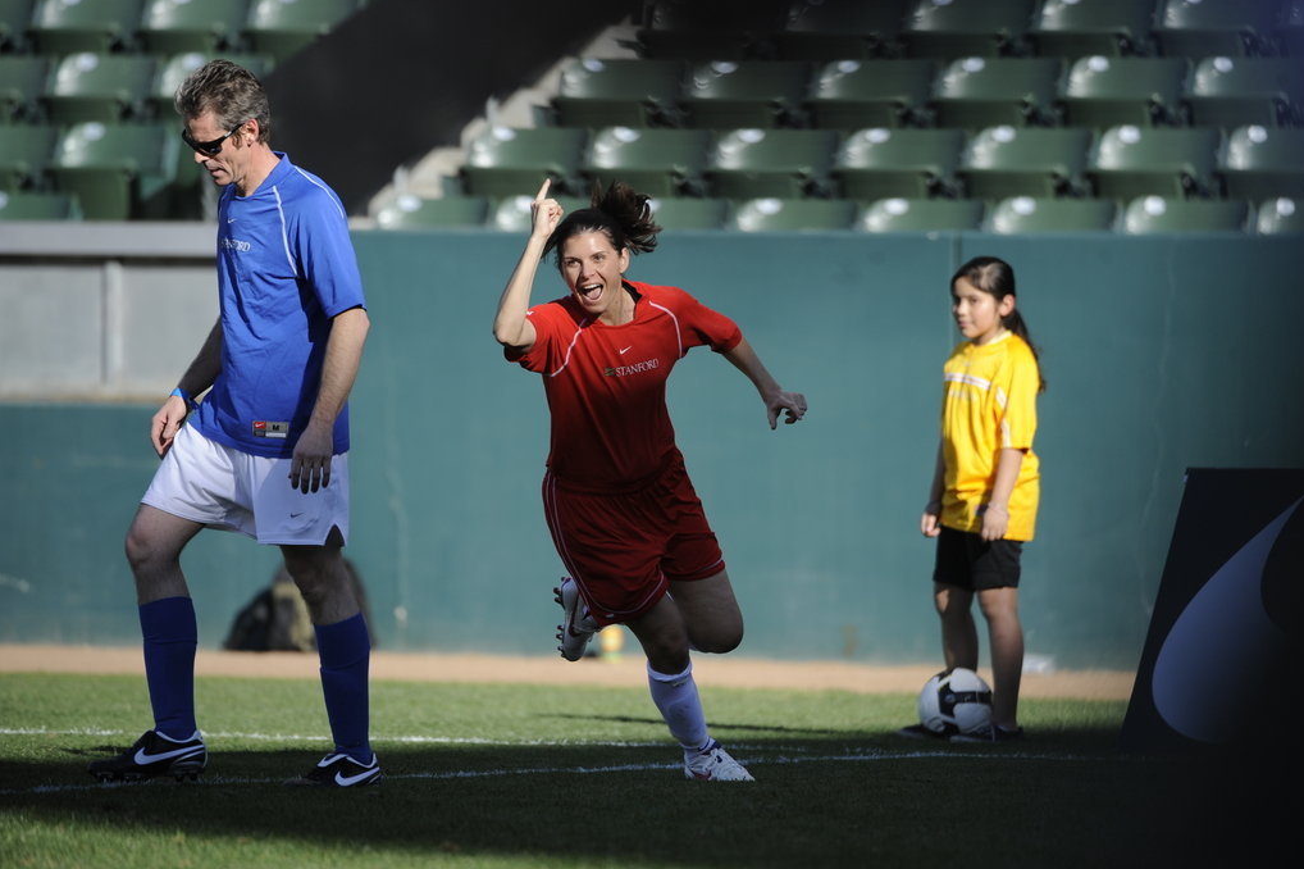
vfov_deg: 3.8
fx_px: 13107
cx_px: 655
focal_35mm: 362
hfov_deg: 5.7
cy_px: 434
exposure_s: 1/1600
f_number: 4
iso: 400
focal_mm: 360
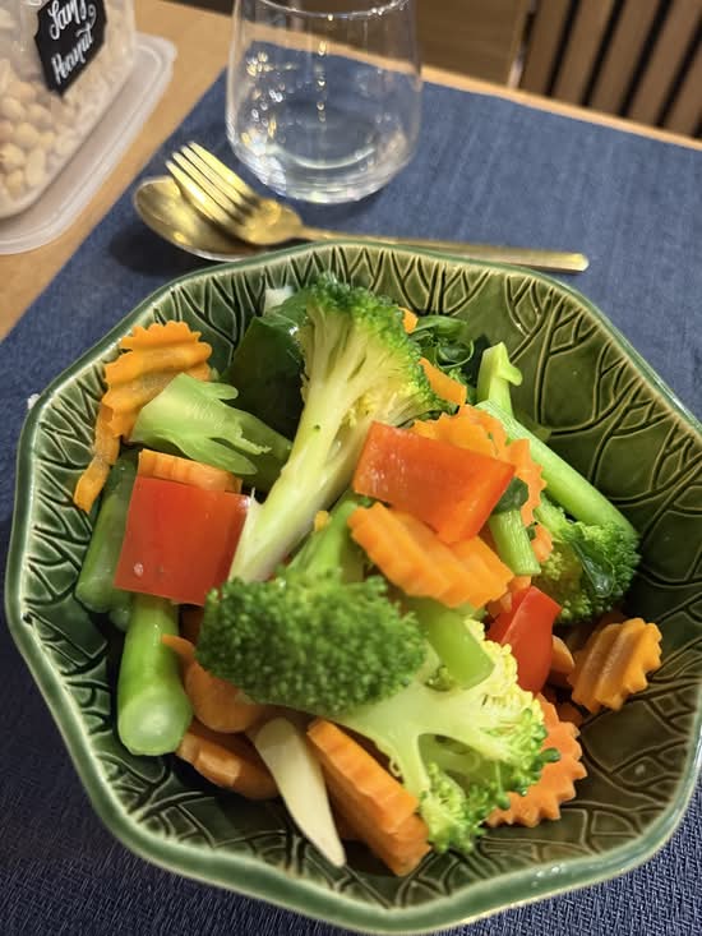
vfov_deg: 71.6
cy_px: 468
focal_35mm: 24
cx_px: 351
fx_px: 649
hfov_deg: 56.8
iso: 800
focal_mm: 6.76
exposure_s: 1/50
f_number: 1.78
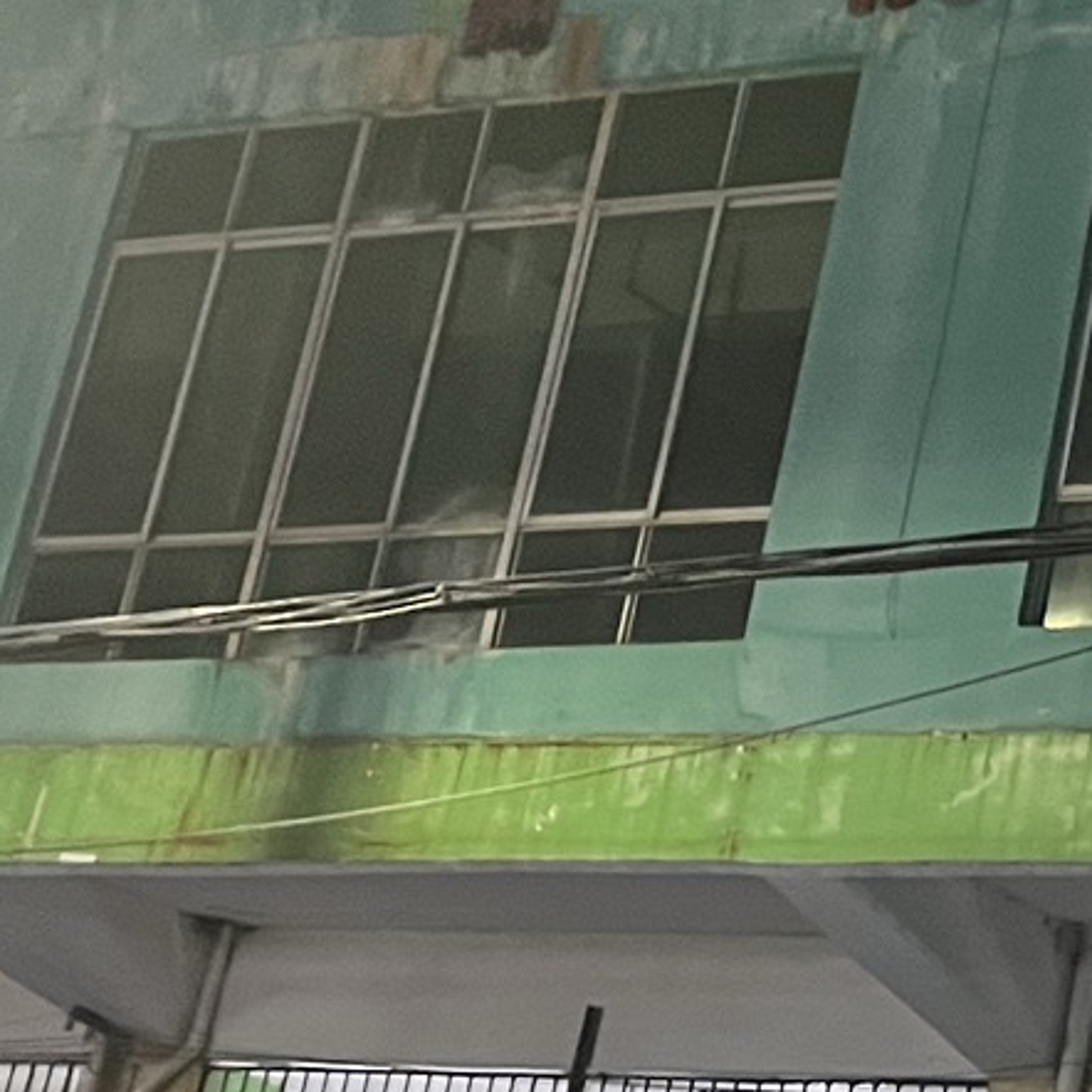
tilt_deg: +21.7
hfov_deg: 15.5
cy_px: 452
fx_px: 3712
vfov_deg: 16.7
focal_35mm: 104
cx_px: 1611
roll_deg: -6.3
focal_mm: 5.1
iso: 500
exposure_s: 1/33
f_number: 1.6
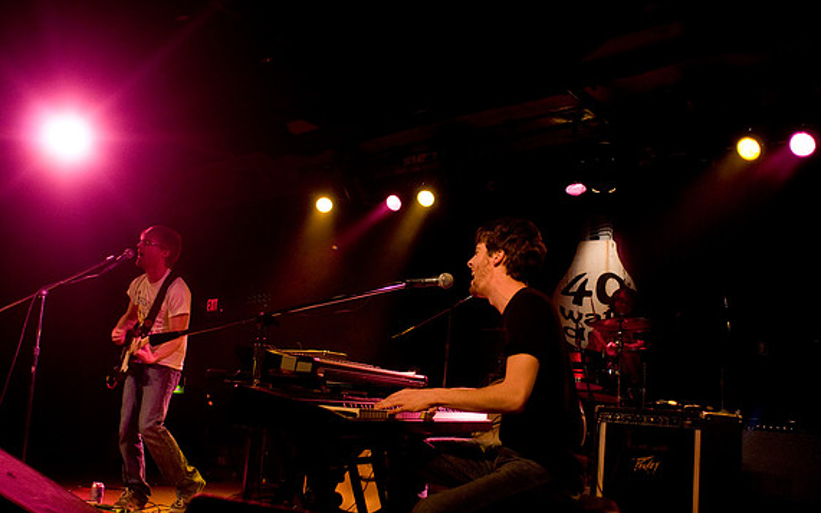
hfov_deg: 61.2
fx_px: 694
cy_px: 274
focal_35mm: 31
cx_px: 413
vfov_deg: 40.6
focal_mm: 20
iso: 1250
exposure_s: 1/80
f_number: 2.8
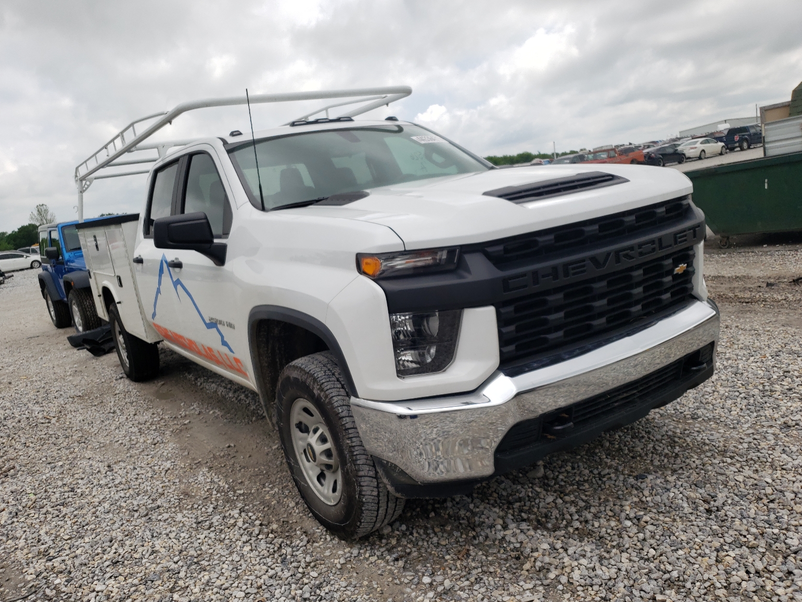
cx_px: 409
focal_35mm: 27
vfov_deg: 51.4
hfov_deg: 65.3
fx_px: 626
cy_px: 310
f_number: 1.5
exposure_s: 1/3333
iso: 50
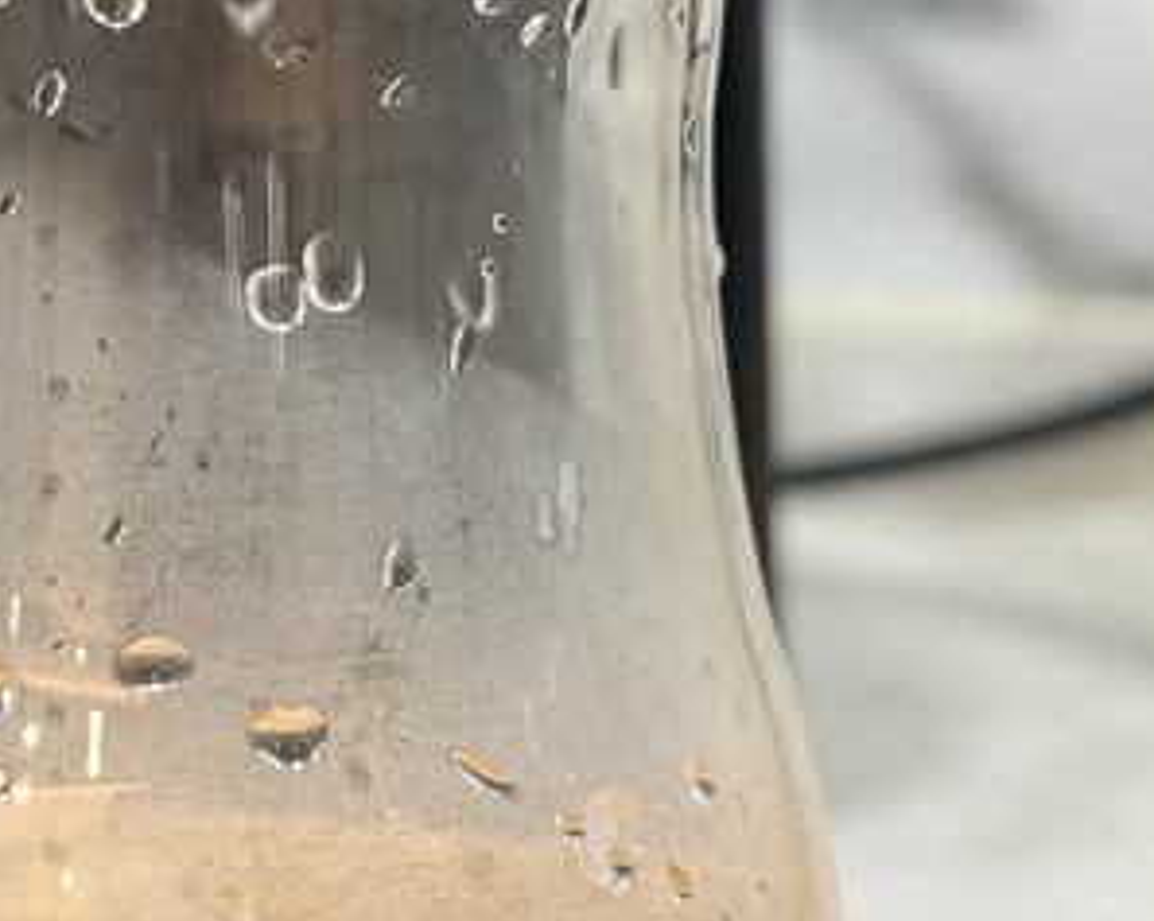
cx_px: 237
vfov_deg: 16.9
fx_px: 3037
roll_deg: +0.5
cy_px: 27
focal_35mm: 89
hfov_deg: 21.3
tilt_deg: +2.9
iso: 125
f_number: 1.6
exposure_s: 1/79
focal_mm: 5.96
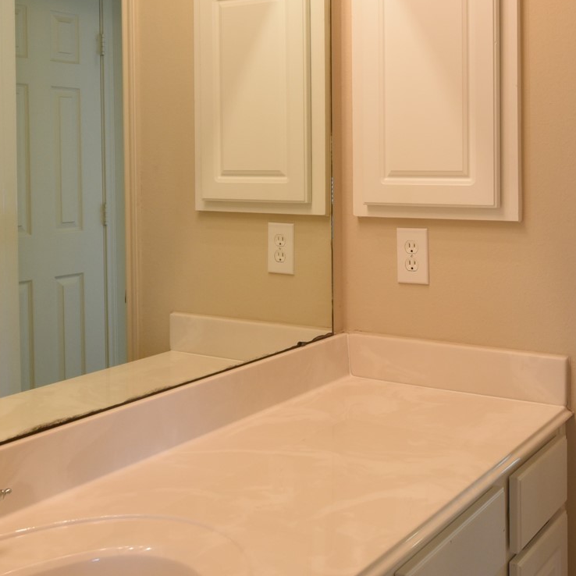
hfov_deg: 36.6
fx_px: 847
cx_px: 436
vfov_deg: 36.9
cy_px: 167
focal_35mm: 45
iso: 640
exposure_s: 1/5
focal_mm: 18
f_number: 9
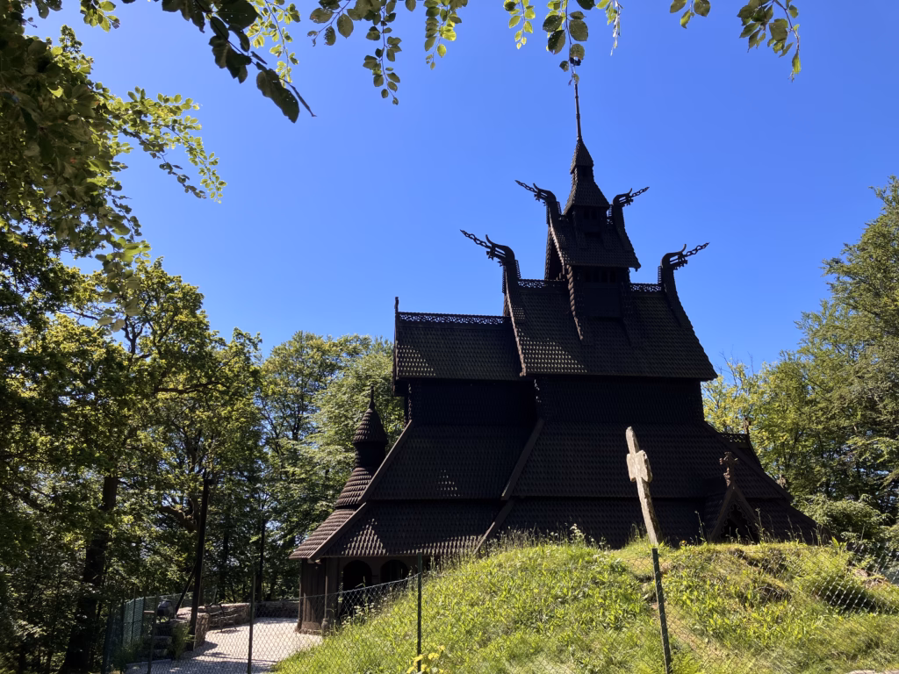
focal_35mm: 28
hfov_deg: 63.4
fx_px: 727
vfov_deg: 49.7
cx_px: 450
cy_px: 337
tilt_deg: +18.0
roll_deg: +0.5
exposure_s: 1/1080
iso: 32
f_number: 1.8
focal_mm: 3.99
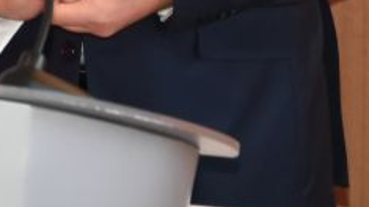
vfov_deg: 2.4
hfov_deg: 4.2
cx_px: 28
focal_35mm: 511
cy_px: -321
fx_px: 4998
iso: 3200
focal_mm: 112
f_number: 5.3
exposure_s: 1/60
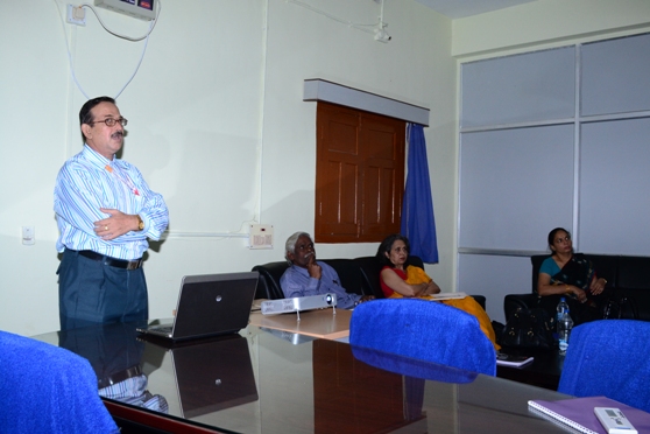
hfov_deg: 57.2
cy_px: 217
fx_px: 596
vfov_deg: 40.0
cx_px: 325
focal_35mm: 33
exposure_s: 1/125
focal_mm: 22
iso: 800
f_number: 9
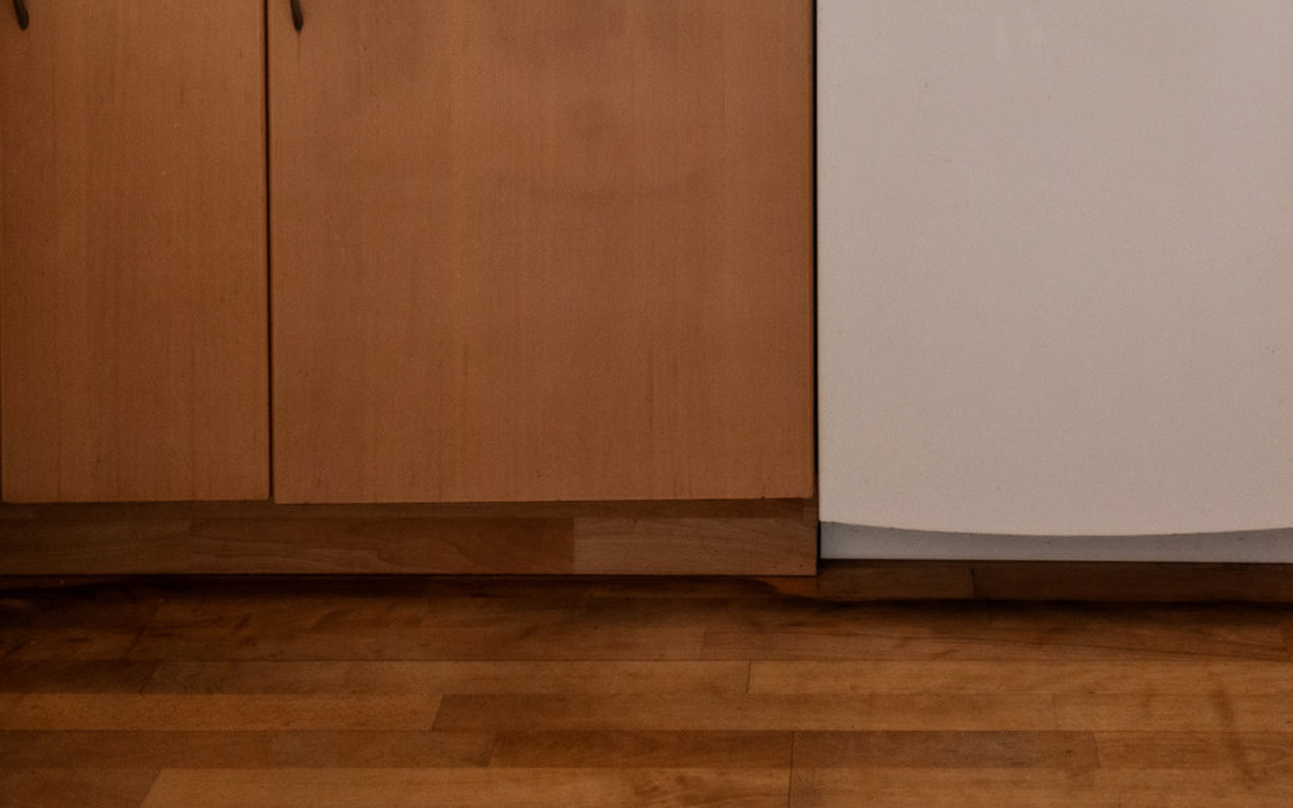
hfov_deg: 34.7
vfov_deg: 19.5
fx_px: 2044
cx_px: 882
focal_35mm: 58
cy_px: -398
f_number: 7.1
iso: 1000
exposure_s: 1/80
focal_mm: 18
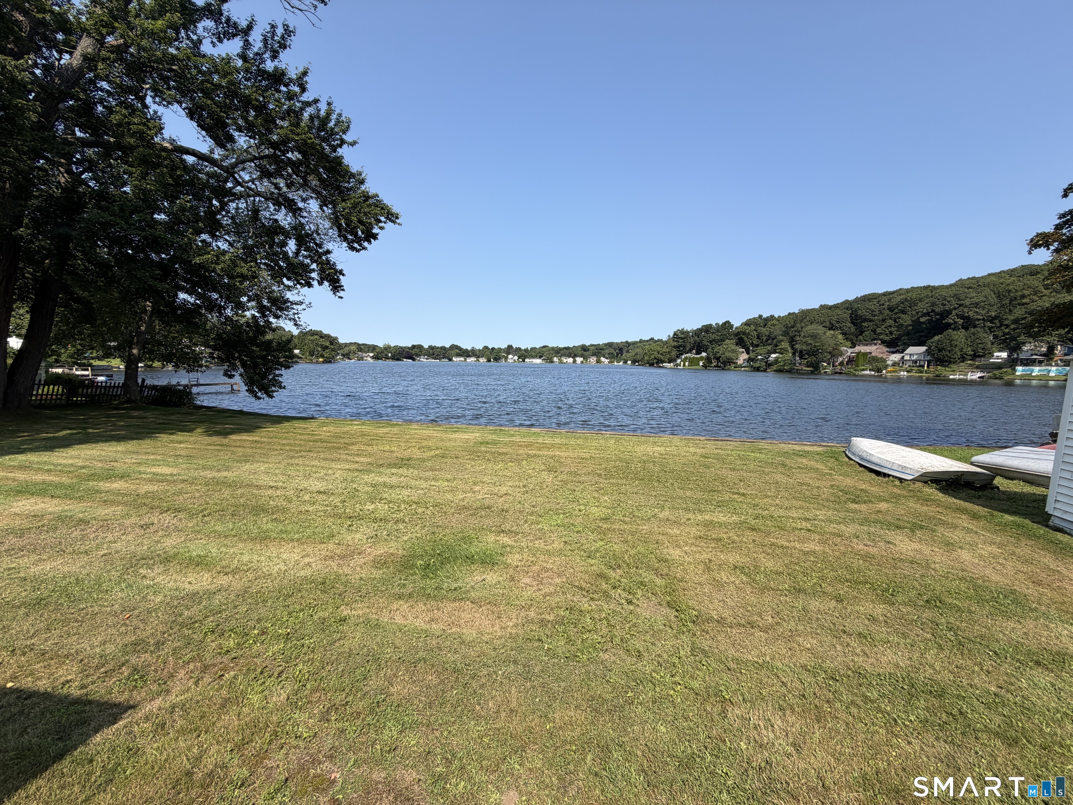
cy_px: 402
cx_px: 536
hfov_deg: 102.1
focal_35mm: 14
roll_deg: -0.8
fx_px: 434
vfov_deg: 85.7
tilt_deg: -5.6
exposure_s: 1/770
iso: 25
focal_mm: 2.22
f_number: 2.2
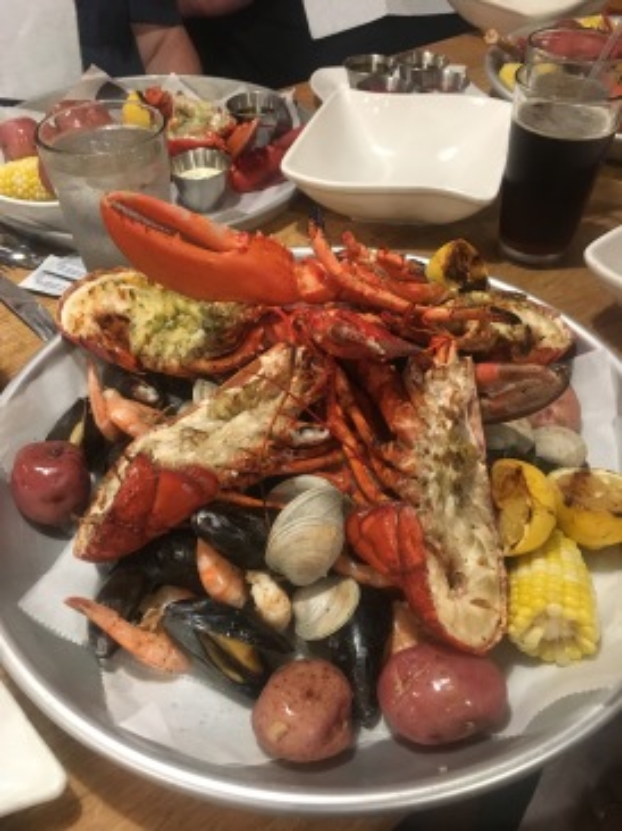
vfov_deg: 61.7
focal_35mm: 29
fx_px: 696
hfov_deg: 48.2
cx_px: 311
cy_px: 416
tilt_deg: -45.4
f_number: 2.2
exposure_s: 1/15
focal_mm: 4.15
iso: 250
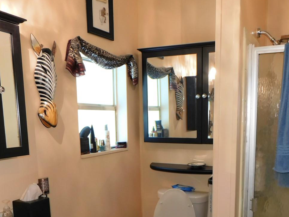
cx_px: 167
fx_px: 317
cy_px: 170
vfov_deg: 36.6
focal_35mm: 38
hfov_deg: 48.8
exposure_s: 1/30
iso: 125
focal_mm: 4
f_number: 3
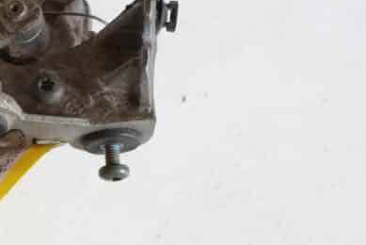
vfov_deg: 19.2
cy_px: 89
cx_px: 30
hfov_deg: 27.3
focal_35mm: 71
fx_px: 722
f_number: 4
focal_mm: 18
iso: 320
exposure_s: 1/60
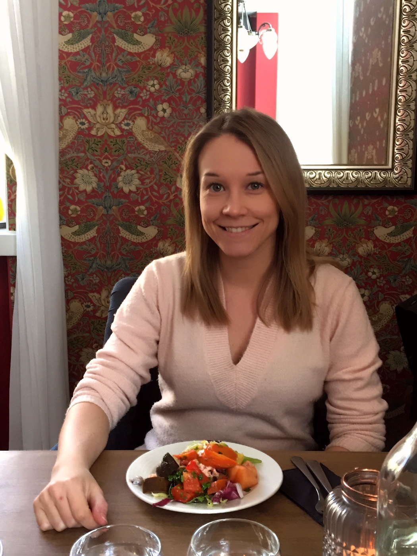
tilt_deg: -6.6
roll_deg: +0.9
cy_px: 278
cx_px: 208
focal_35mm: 39
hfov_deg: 36.8
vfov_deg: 47.9
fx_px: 626
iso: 40
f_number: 2.2
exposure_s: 1/33
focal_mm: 4.15
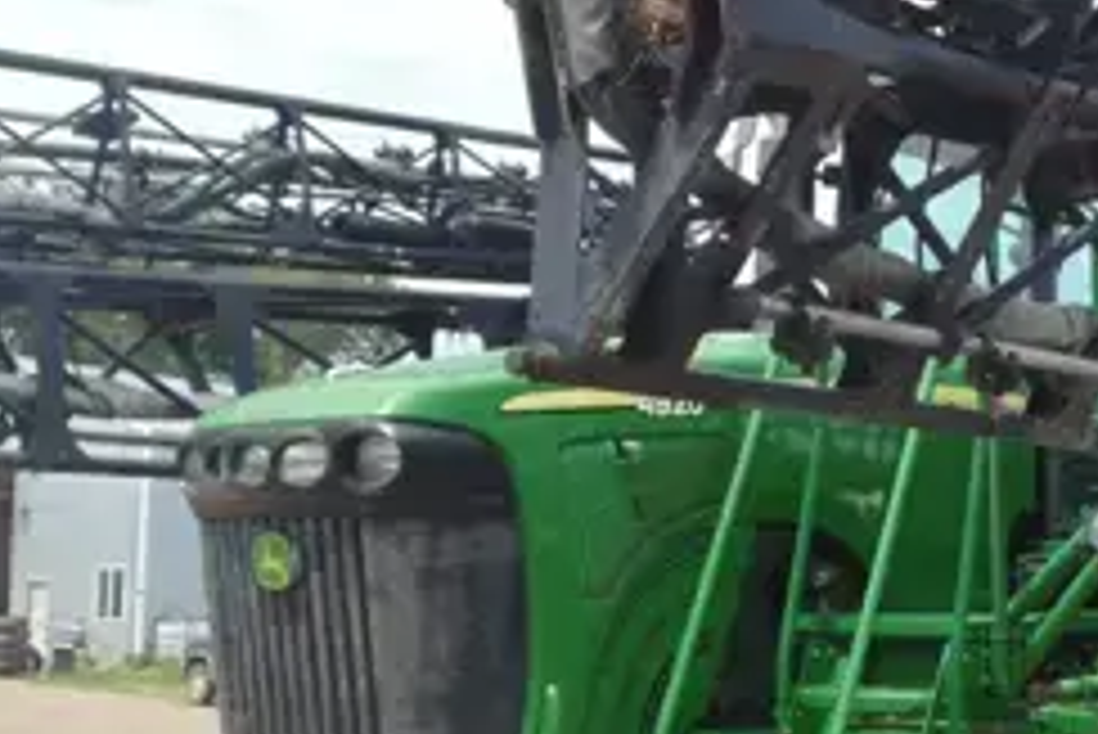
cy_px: 428
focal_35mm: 60
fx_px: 1831
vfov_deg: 22.6
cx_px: 720
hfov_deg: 33.1
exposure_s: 1/100
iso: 80
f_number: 9.7
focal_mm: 4
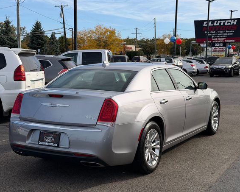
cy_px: 98
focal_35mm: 53
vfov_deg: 28.6
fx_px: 377
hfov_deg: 35.4
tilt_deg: -6.4
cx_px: 120
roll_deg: -0.3
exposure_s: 1/4587
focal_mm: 6.76
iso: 64
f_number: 1.78
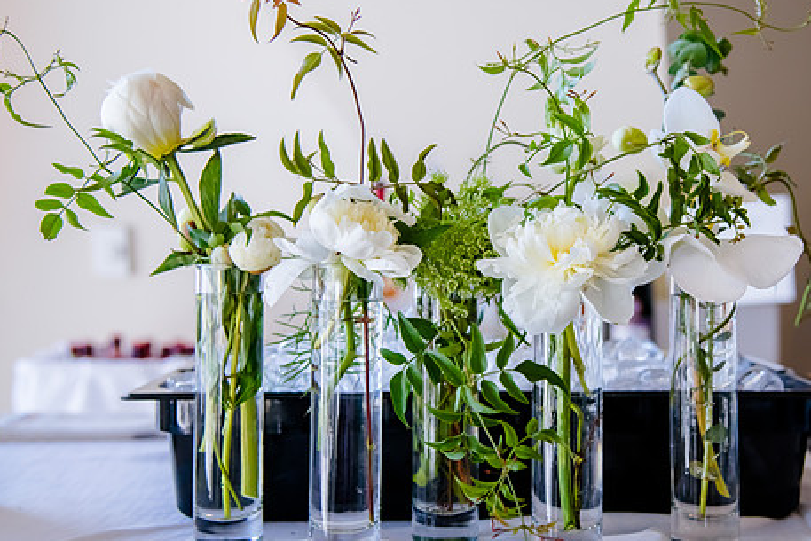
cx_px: 495
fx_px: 1352
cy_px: 260
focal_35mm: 60
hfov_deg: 33.3
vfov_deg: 22.6
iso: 1000
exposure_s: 1/400
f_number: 4
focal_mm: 46
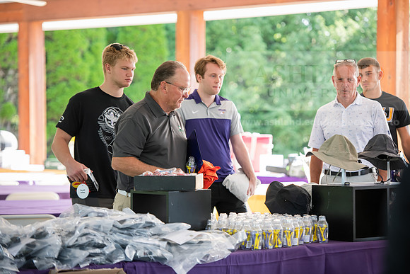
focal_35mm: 130
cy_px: 137
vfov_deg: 10.6
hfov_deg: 15.8
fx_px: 1481
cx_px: 205
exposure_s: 1/200
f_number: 3.2
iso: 500
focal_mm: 130
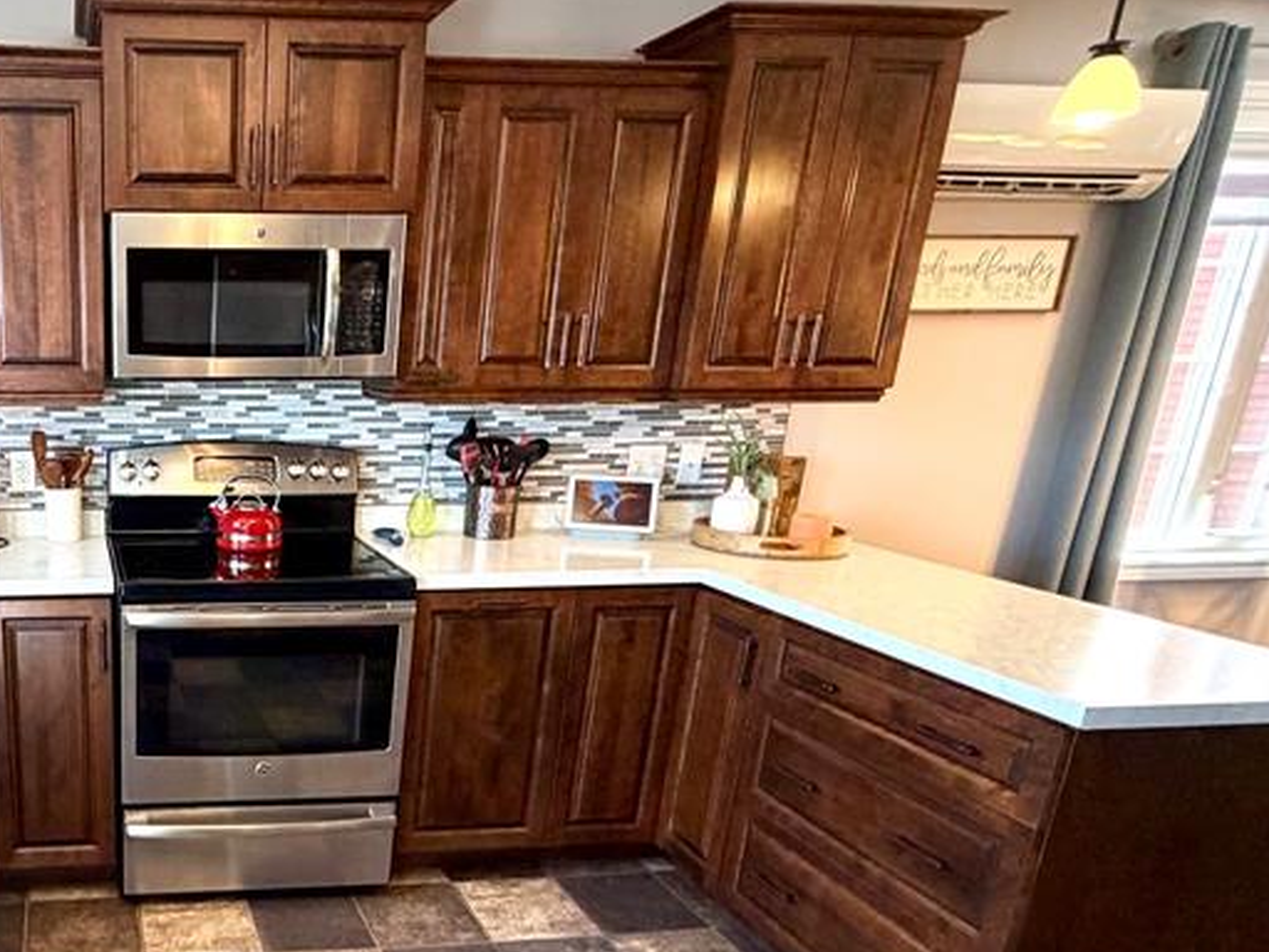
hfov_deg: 56.2
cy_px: 659
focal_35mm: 28
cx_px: 164
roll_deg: +0.4
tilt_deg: -18.2
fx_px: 1026
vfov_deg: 48.6
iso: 320
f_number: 2.2
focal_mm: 2.22
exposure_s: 1/120
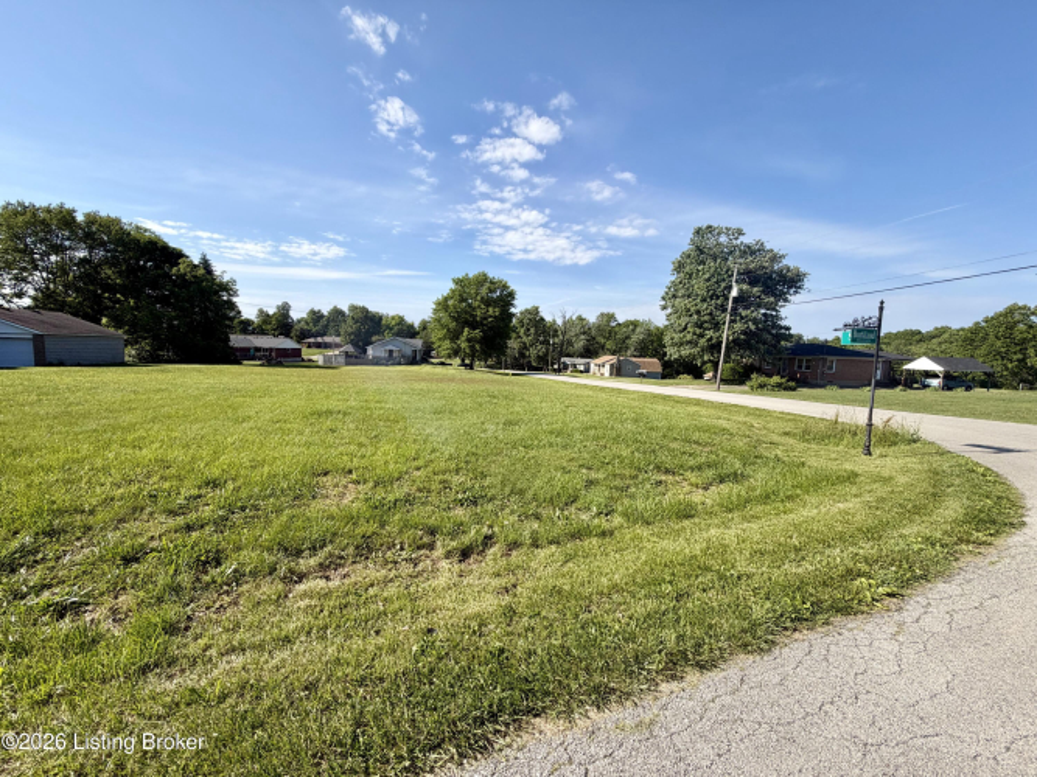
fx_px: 419
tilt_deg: -6.0
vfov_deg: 85.7
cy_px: 388
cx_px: 518
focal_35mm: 14
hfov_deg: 102.1
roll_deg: -1.0
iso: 25
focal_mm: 2.22
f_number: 2.2
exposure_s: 1/770
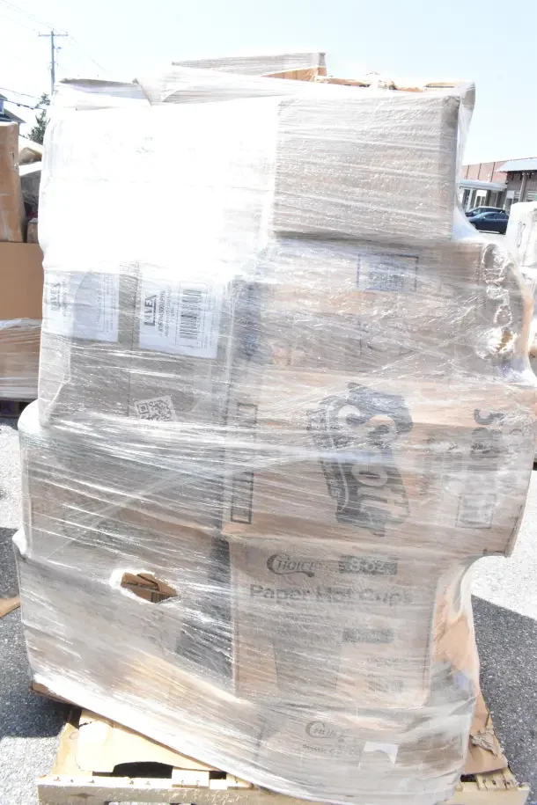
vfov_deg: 67.4
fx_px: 604
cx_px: 268
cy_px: 402
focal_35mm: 27
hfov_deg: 47.9
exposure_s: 1/1250
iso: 6400
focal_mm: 18
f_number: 18
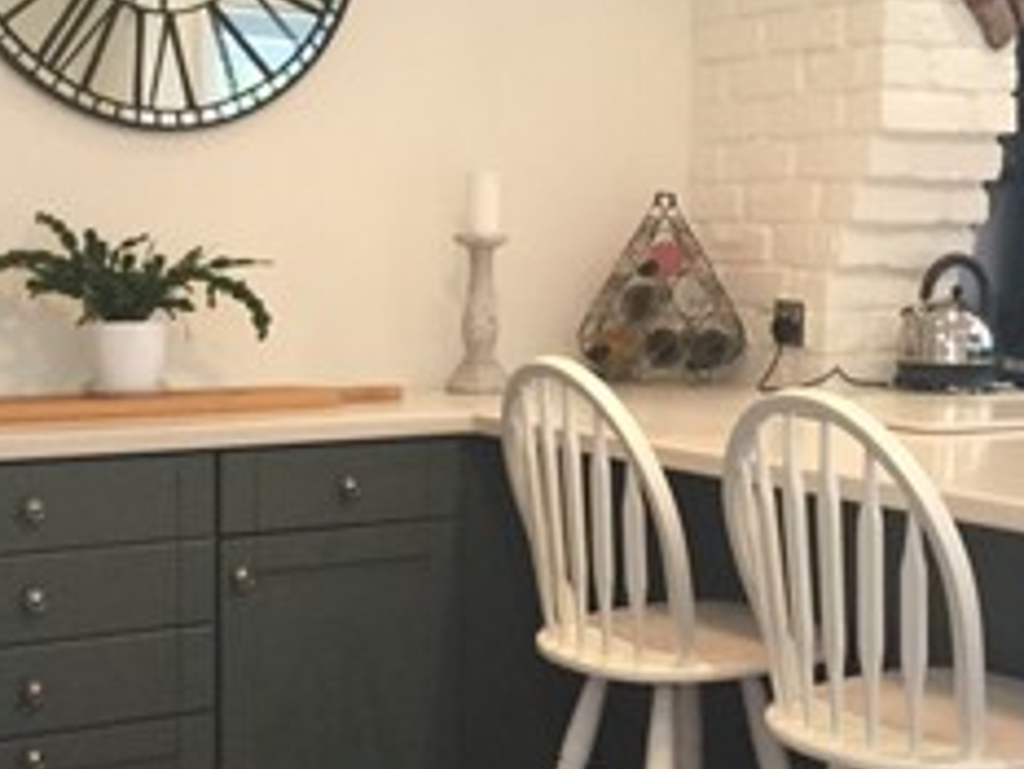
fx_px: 2013
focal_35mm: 68
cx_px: 606
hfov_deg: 28.5
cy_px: 400
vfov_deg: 21.6
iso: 200
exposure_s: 1/33
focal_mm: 3.3
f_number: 2.4
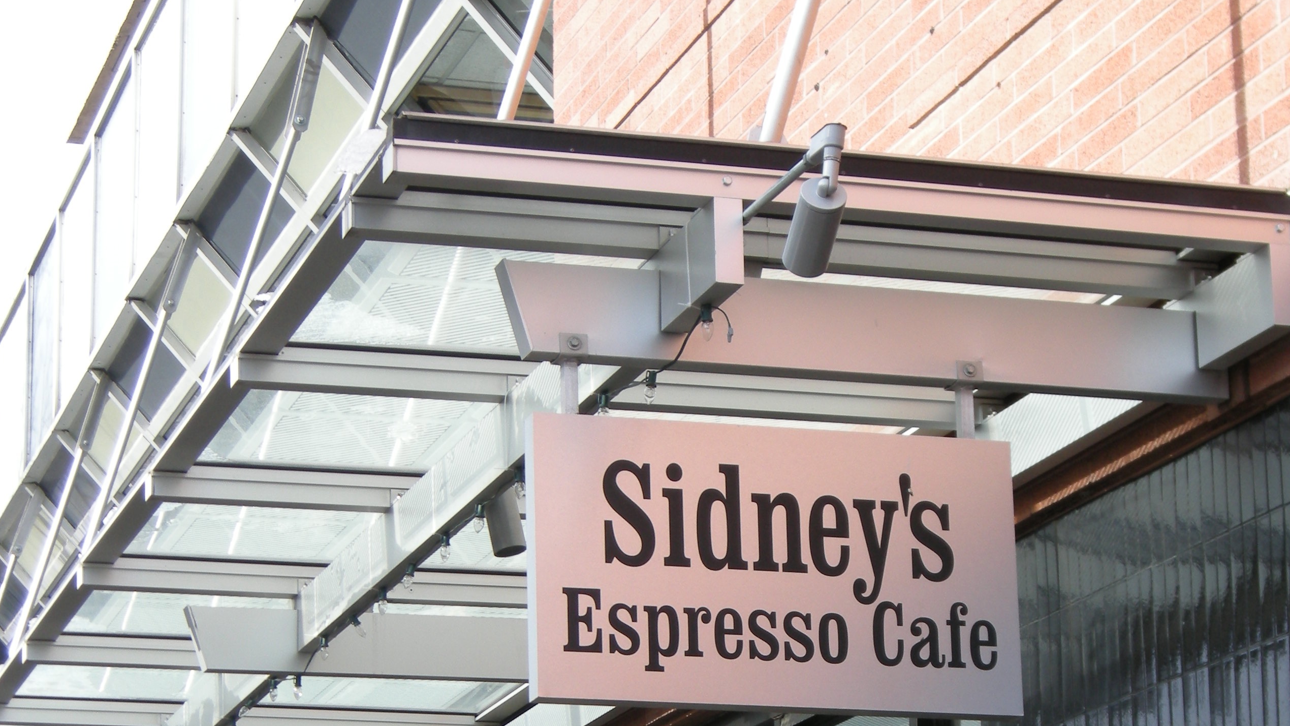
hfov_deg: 20.7
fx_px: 3523
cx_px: 563
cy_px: 917
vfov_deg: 11.5
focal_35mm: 103
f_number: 4.4
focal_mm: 12.9
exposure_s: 1/166
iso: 64
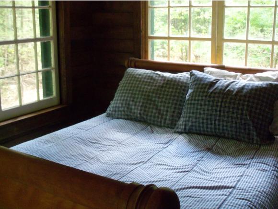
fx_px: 378
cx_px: 139
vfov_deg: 30.9
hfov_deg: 40.4
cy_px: 104
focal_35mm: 47
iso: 320
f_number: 3.2
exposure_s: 1/40
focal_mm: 8.3
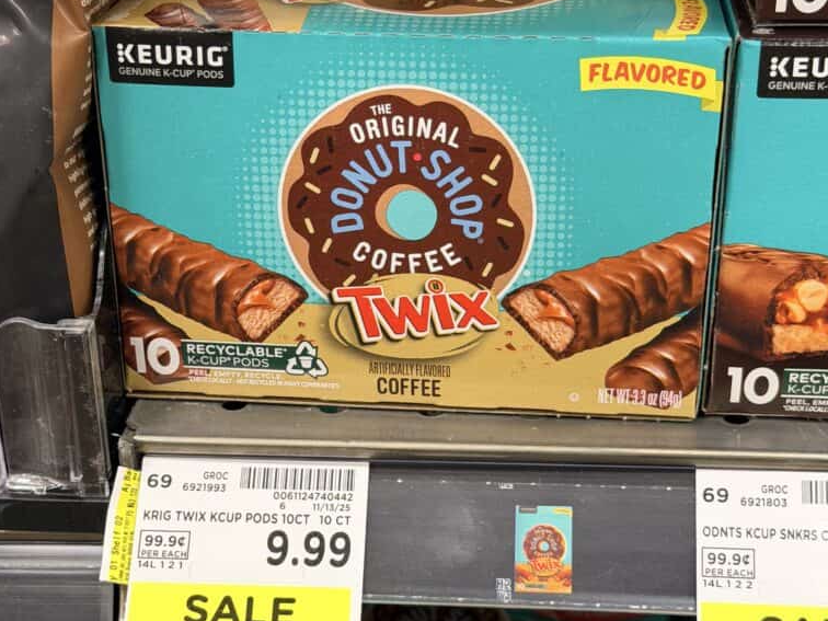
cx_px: 416
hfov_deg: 29.8
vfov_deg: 22.6
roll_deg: +1.0
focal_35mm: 65
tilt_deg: -29.5
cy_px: 368
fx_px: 1555
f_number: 1.78
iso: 125
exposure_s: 1/60
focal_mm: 6.76
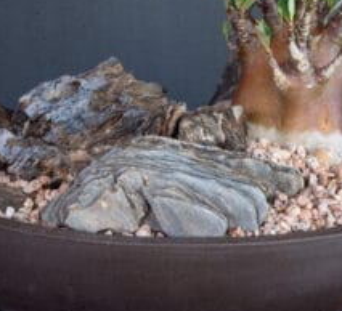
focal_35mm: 117
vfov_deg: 14.2
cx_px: 194
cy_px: 110
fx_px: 1251
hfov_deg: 15.6
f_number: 32
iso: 100
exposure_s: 6
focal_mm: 60
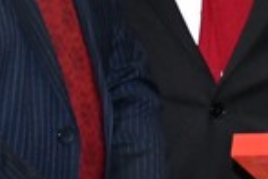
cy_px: -68
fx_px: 2948
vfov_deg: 3.5
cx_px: 603
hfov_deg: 5.1
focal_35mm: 396
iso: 2500
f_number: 4.2
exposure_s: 1/60
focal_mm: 38
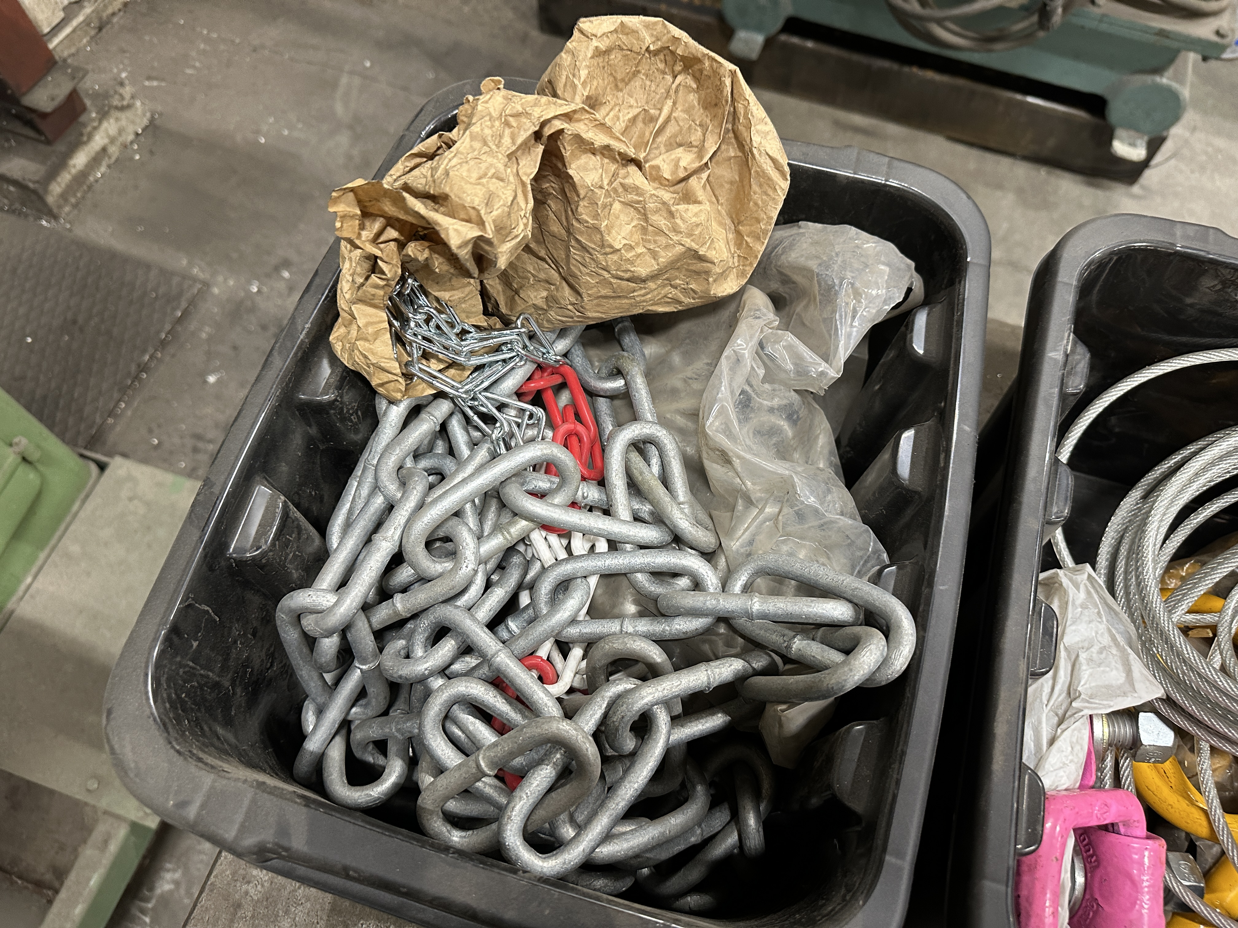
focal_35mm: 24
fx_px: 858
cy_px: 464
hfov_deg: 71.6
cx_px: 619
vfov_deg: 56.8
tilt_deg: -63.3
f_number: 1.78
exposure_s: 1/50
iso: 250
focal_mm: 6.86
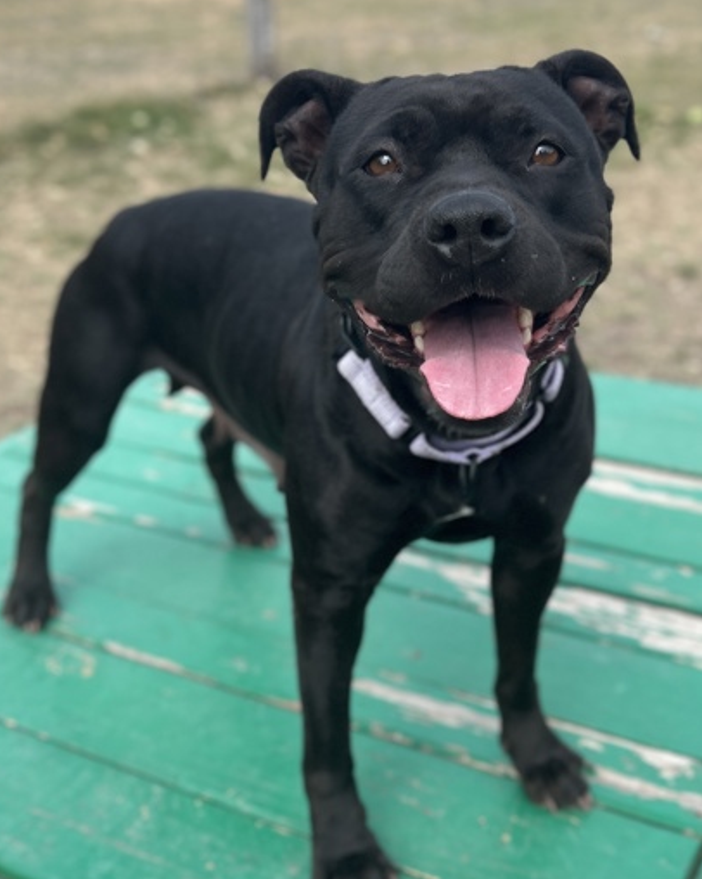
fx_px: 728
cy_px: 469
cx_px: 341
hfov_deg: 51.5
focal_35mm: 28
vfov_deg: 62.2
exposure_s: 1/1751
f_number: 1.5
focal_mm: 5.7
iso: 50
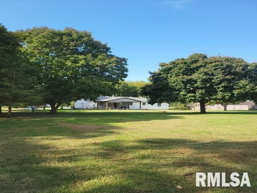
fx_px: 193
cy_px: 96
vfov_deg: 53.1
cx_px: 128
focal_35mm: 26
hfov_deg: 67.3
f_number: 1.8
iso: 40
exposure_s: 1/973
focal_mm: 5.4
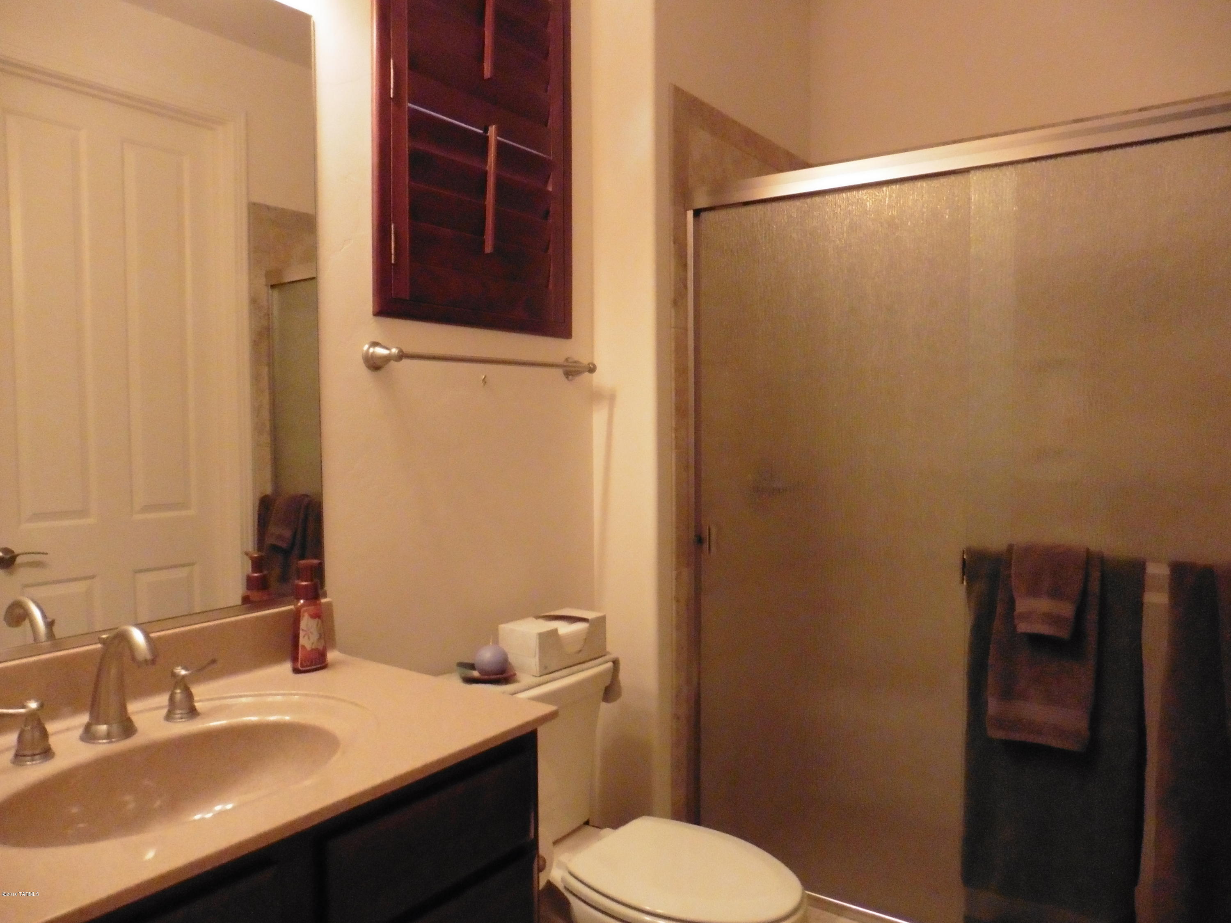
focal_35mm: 24
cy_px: 462
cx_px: 616
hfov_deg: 71.6
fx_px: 853
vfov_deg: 56.8
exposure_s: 1/100
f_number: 3.3
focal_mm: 4.3
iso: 1600
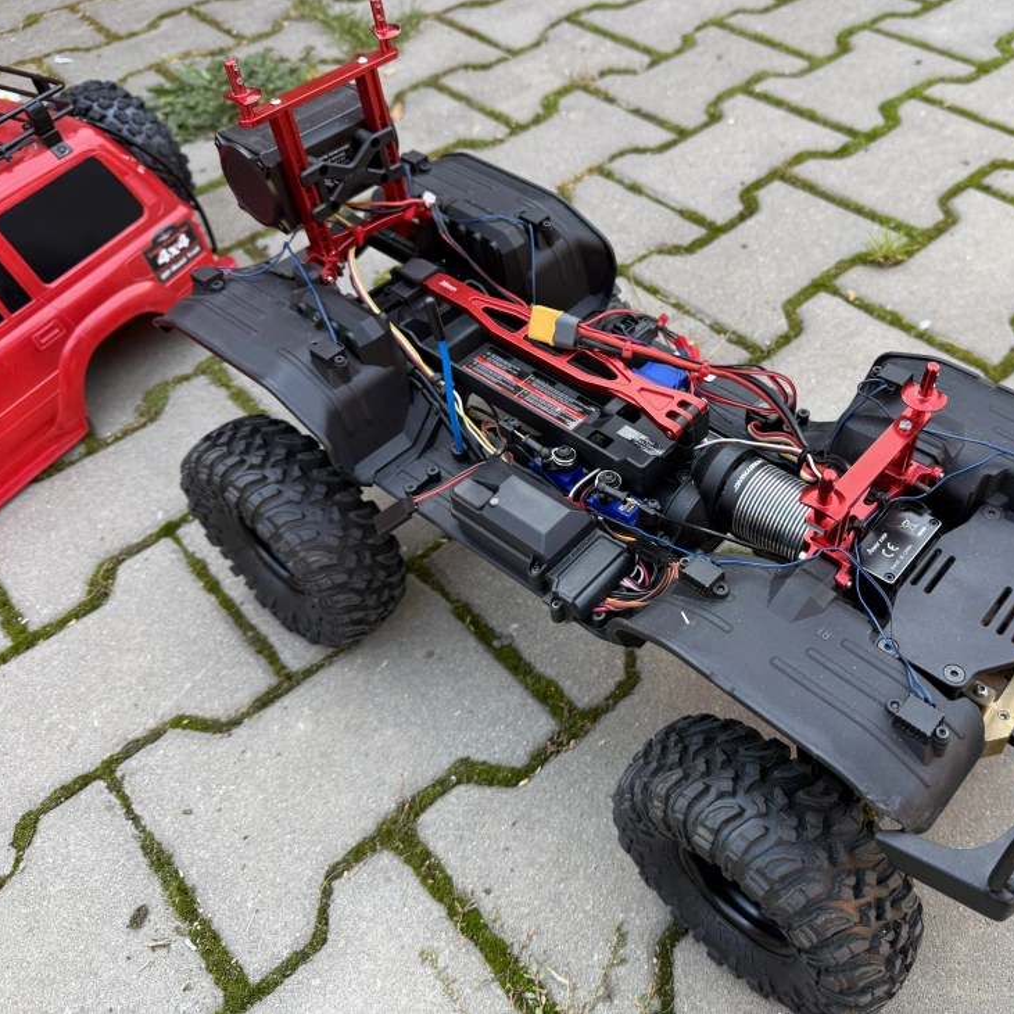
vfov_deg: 55.6
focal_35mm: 29
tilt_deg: -47.7
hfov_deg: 54.7
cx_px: 662
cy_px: 495
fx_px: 961
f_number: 1.78
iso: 64
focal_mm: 6.76
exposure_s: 1/281
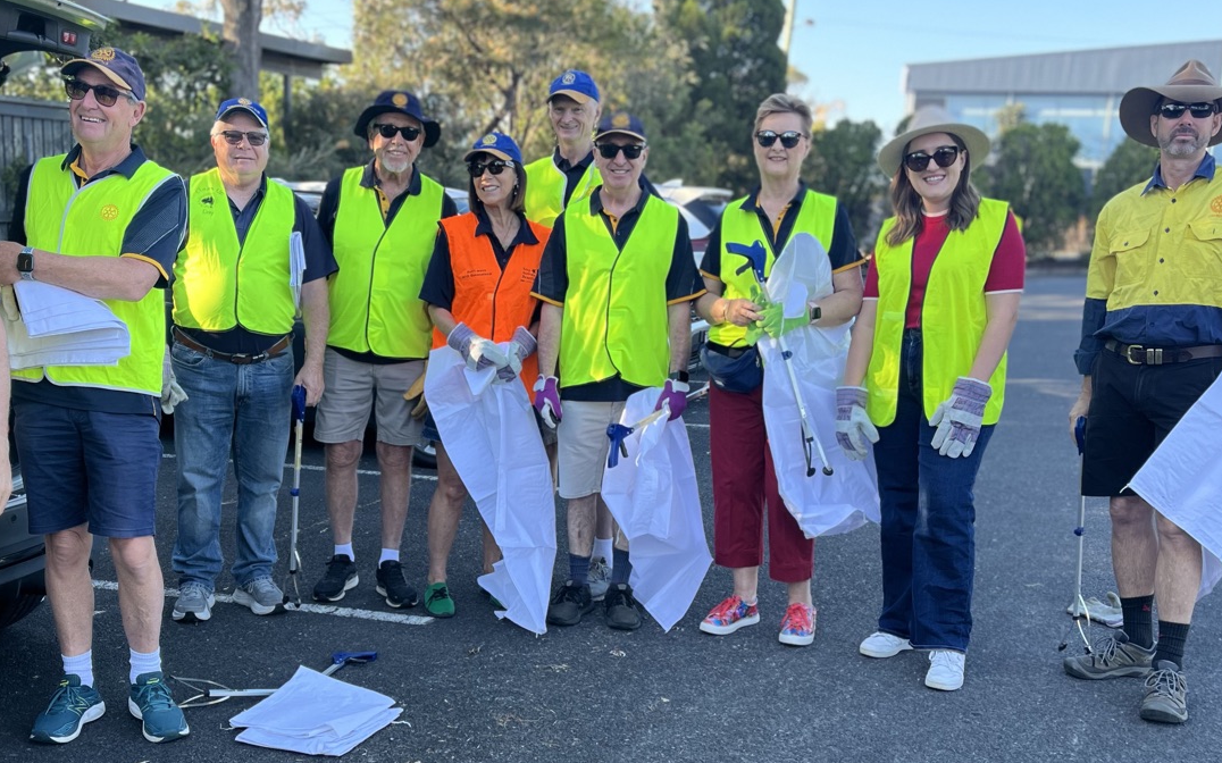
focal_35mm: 41
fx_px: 1365
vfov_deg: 30.9
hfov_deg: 47.9
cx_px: 485
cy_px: 539
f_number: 1.6
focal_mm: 5.1
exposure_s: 1/323
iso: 50
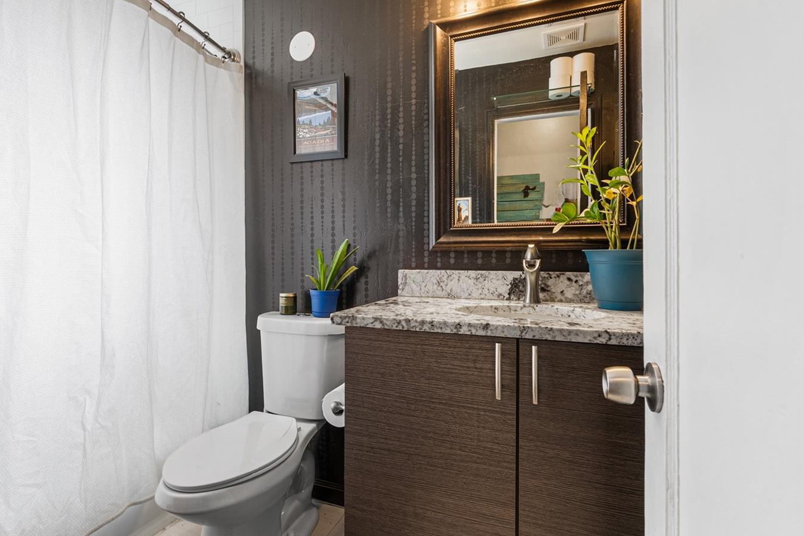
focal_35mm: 19
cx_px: 377
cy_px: 259
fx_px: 424
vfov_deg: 64.6
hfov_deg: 86.8
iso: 200
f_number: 8
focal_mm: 16
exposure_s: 1
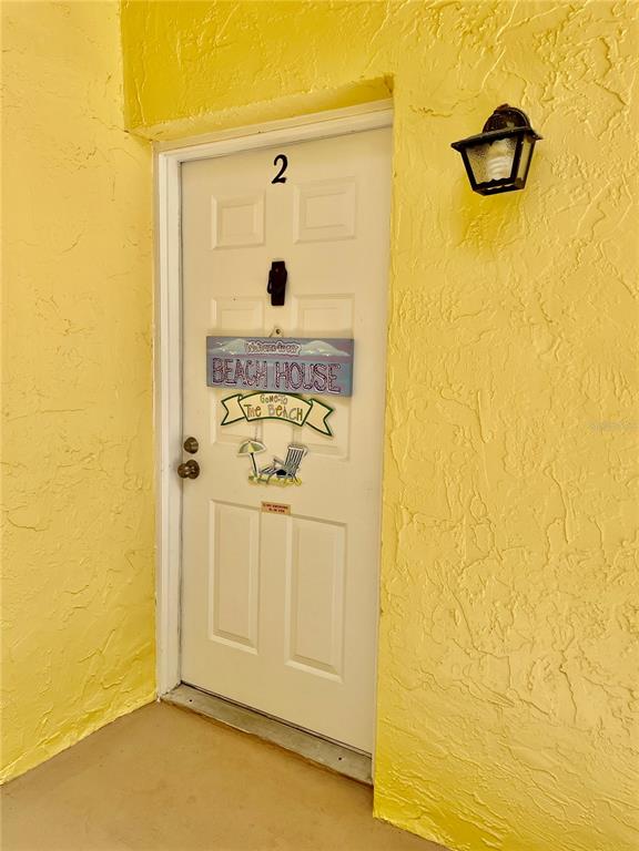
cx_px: 320
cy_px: 426
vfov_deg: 67.3
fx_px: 640
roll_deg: -0.4
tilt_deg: -4.9
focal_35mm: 26
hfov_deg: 53.1
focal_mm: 4.2
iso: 32
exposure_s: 1/342
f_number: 1.6
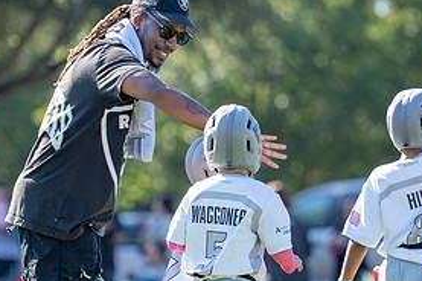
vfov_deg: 2.8
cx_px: 192
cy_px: 131
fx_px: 5643
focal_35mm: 482
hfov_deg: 4.3
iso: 250
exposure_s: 1/2000
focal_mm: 178
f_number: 2.8
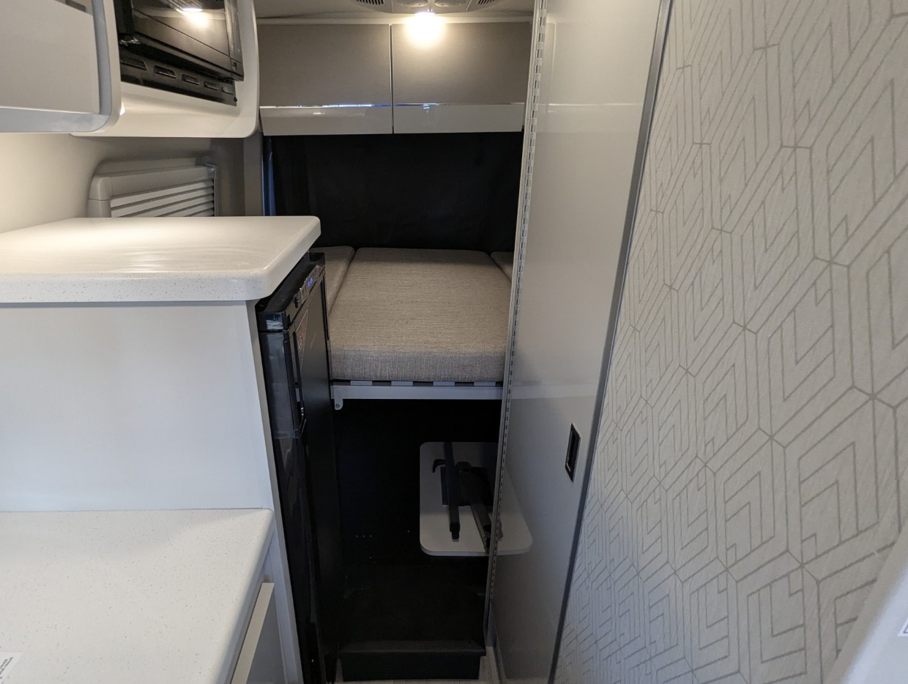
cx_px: 408
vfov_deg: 71.7
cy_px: 350
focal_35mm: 18
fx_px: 473
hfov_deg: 87.4
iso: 190
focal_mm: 2.35
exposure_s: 1/126
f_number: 2.2
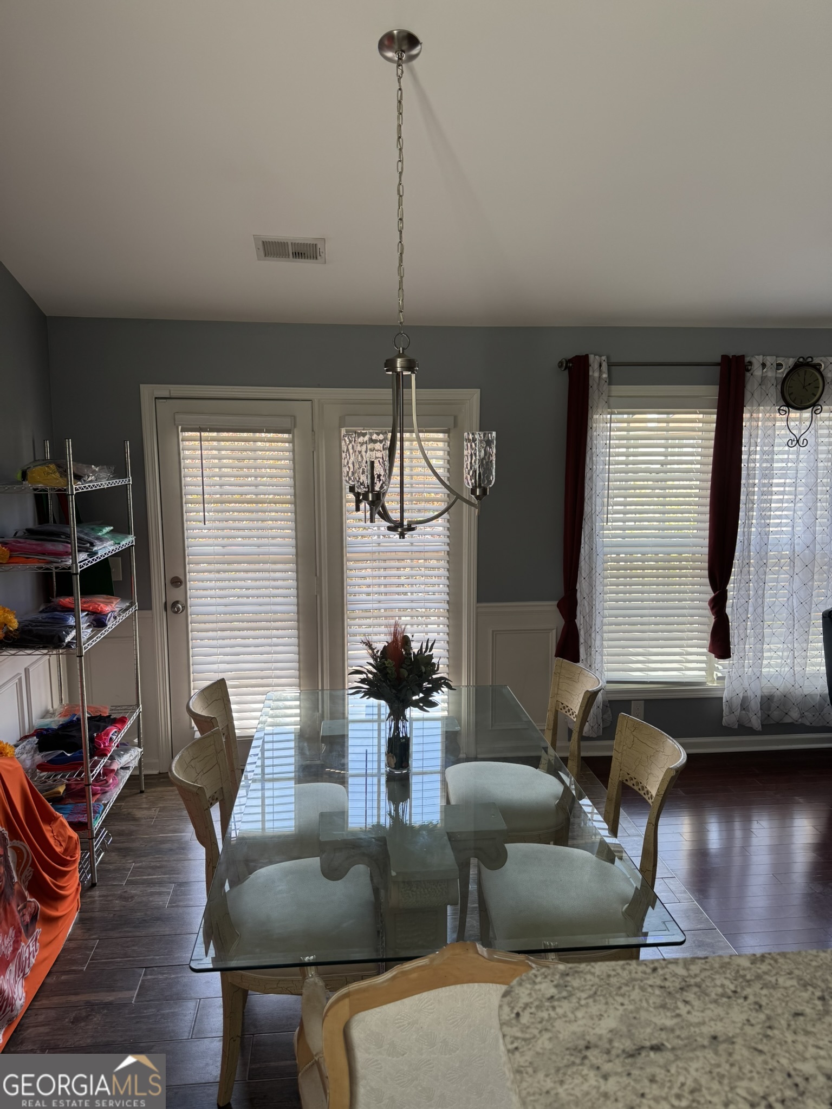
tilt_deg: -9.3
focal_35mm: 24
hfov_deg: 56.8
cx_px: 416
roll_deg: +0.5
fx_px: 769
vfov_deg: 71.6
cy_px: 554
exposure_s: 1/159
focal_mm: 6.76
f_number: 1.78
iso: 64
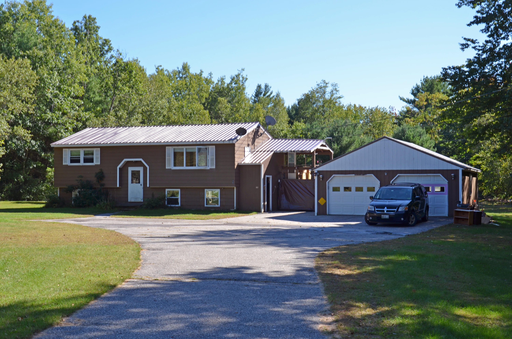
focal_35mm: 52
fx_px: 745
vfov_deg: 25.6
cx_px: 256
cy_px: 170
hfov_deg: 37.9
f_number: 8
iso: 160
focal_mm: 35
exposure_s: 1/250
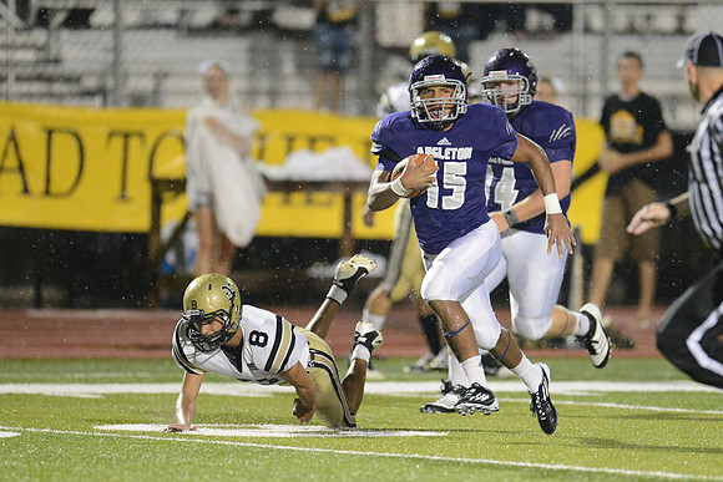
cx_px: 362
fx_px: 8035
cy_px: 241
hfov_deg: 5.2
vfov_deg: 3.4
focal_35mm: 400
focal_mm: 400
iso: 5000
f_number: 2.8
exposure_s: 1/1000
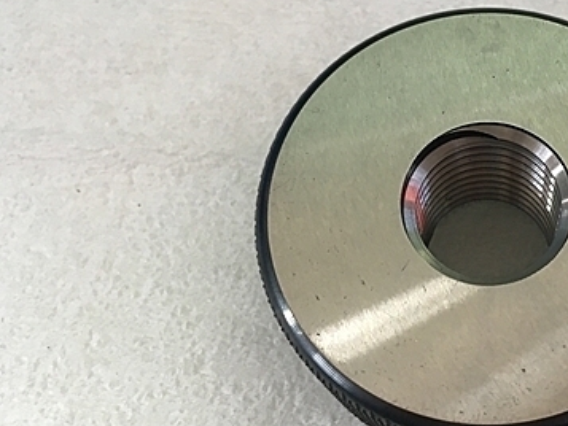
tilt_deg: -73.6
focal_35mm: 52
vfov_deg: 28.0
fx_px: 854
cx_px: 484
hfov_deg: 35.2
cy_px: 215
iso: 25
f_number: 2.2
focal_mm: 4.15
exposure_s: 1/30
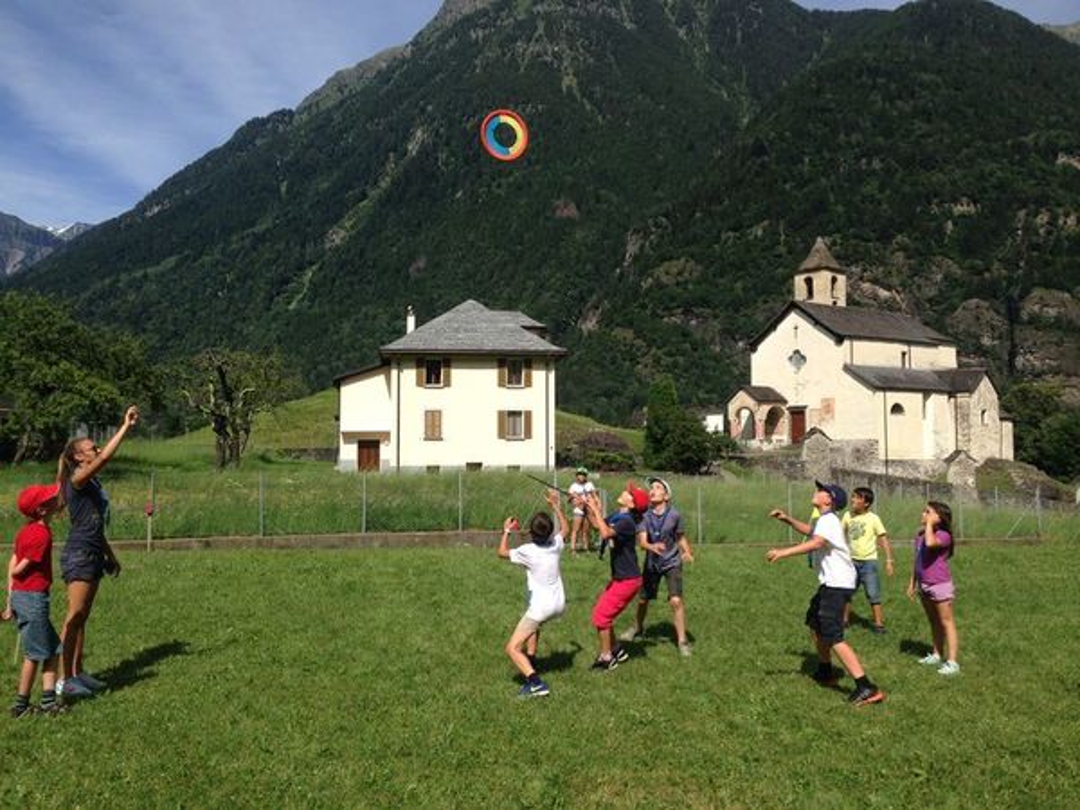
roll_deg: +1.2
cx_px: 540
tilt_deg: -0.8
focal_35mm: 33
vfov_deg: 42.9
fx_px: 1030
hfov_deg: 55.4
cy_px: 405
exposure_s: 1/2088
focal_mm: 4.12
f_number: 2.4
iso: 50
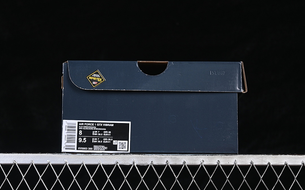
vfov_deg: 16.9
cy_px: 90
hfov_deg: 26.8
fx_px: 640
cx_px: 152
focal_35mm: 77
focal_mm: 50
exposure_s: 1/60
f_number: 6.3
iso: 160
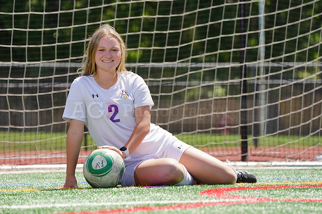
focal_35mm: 358
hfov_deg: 5.8
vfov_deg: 3.8
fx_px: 3200
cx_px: 161
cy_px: 107
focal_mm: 358
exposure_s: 1/250
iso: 200
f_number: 11
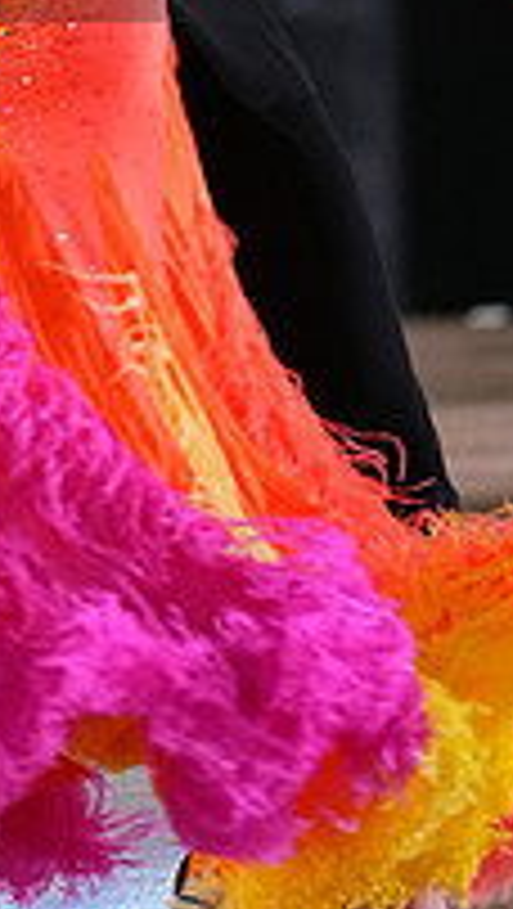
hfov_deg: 2.0
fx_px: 14497
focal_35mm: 601
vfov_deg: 3.6
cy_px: -126
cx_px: -344
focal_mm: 200
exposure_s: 1/400
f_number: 4.5
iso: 6400
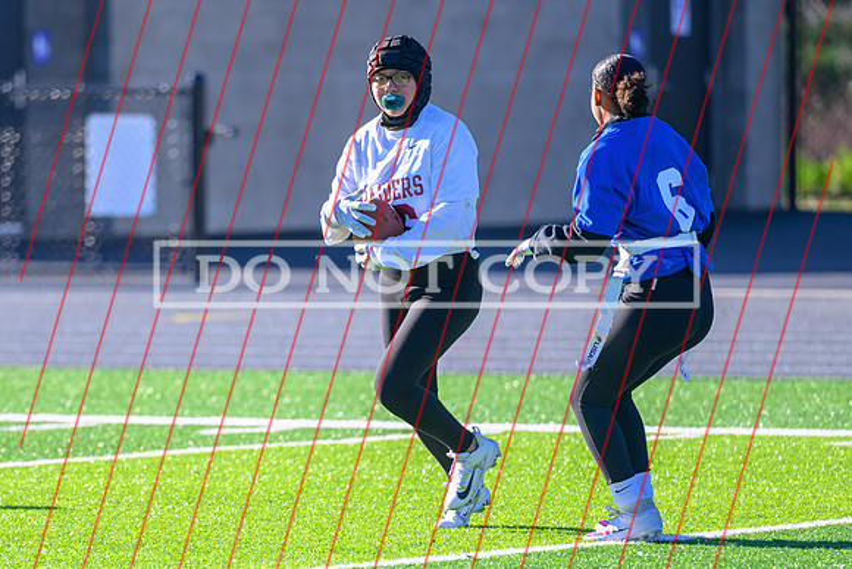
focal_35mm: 396
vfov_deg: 3.5
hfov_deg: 5.2
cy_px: 411
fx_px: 9368
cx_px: 308
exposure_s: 1/1000
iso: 100
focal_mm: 200
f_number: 2.8
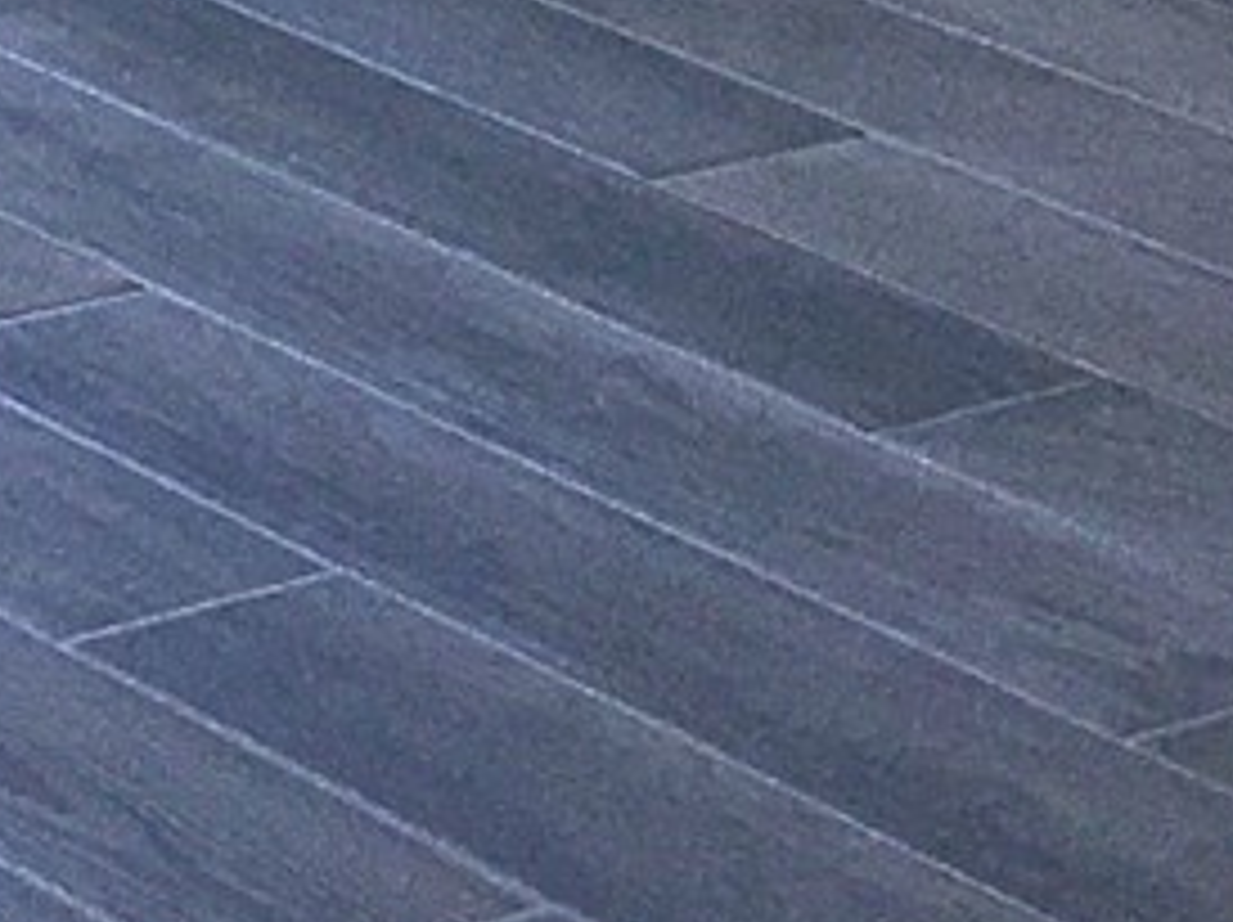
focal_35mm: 217
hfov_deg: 8.7
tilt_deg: -5.6
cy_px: -1538
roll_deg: -3.0
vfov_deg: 6.4
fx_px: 7723
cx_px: -1152
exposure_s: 1/120
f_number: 2.2
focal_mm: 4.15
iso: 25
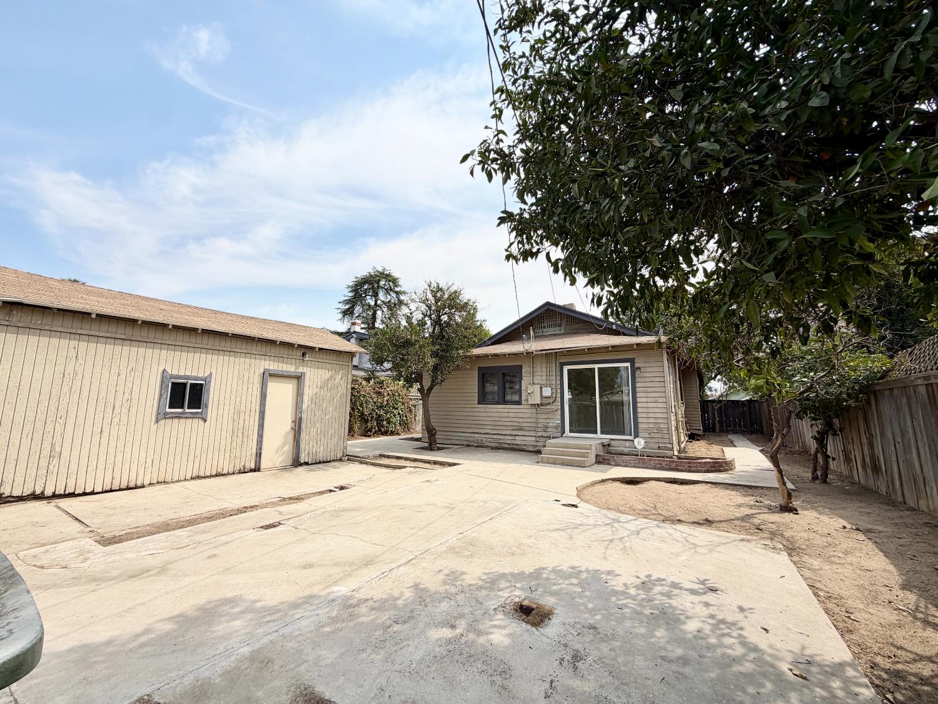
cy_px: 352
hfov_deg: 102.1
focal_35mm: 14
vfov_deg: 85.7
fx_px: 379
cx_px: 469
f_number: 2.2
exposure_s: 1/888
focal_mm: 2.22
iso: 20
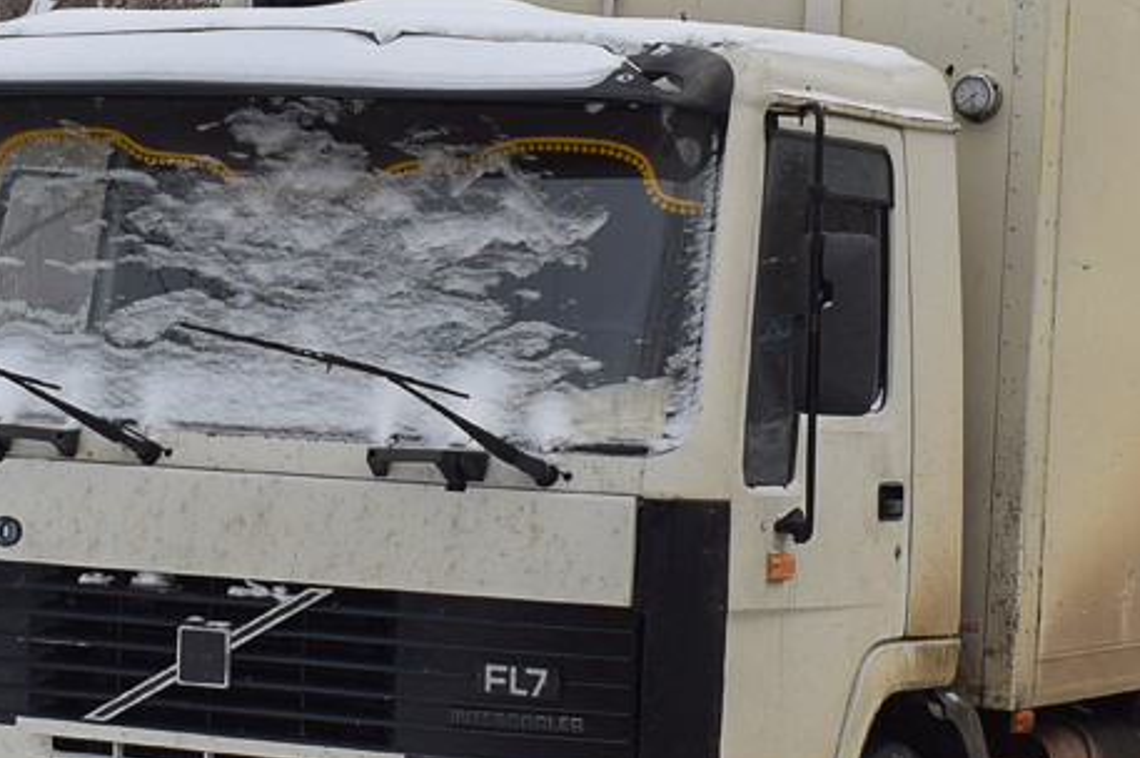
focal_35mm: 114
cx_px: 604
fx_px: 3617
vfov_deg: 12.0
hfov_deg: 17.9
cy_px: 274
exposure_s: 1/500
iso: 200
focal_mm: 29
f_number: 5.6
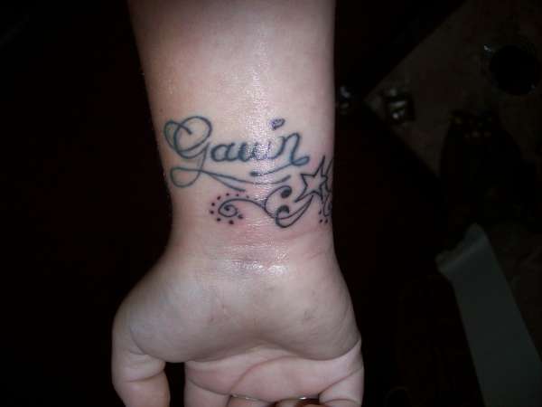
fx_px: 564
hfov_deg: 51.4
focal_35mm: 36
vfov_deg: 39.7
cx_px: 271
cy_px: 204
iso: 80
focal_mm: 6
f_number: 2.7
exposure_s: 1/64
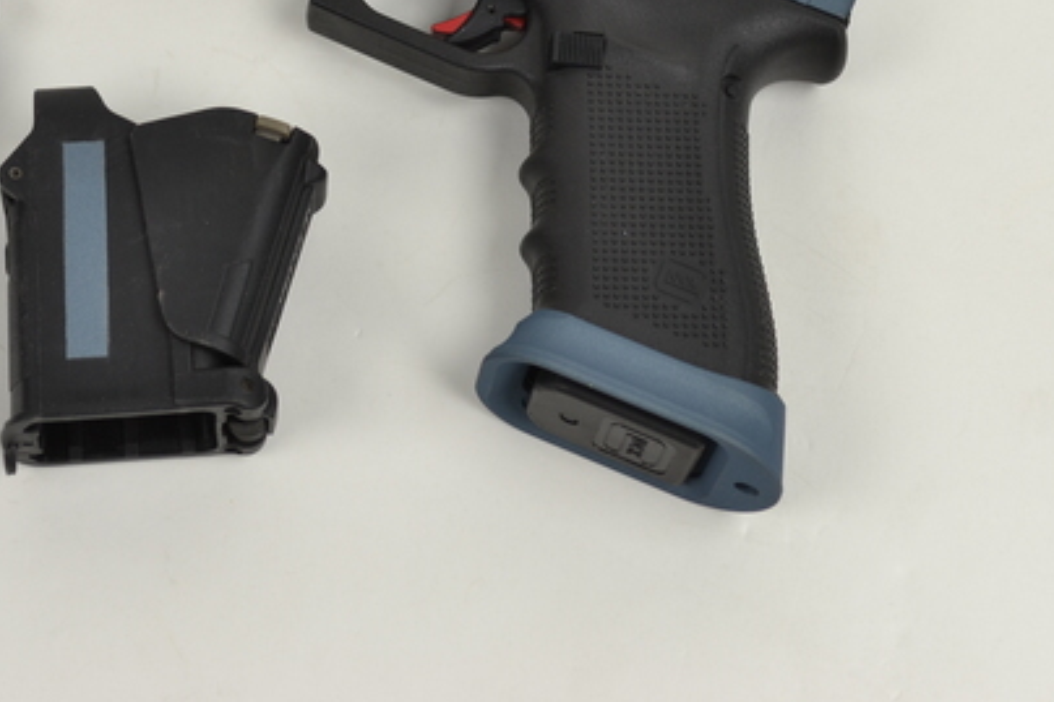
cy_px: 85
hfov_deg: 21.4
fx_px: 2780
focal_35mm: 95
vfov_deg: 14.3
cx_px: 363
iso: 100
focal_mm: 32
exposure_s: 1/15
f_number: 6.3
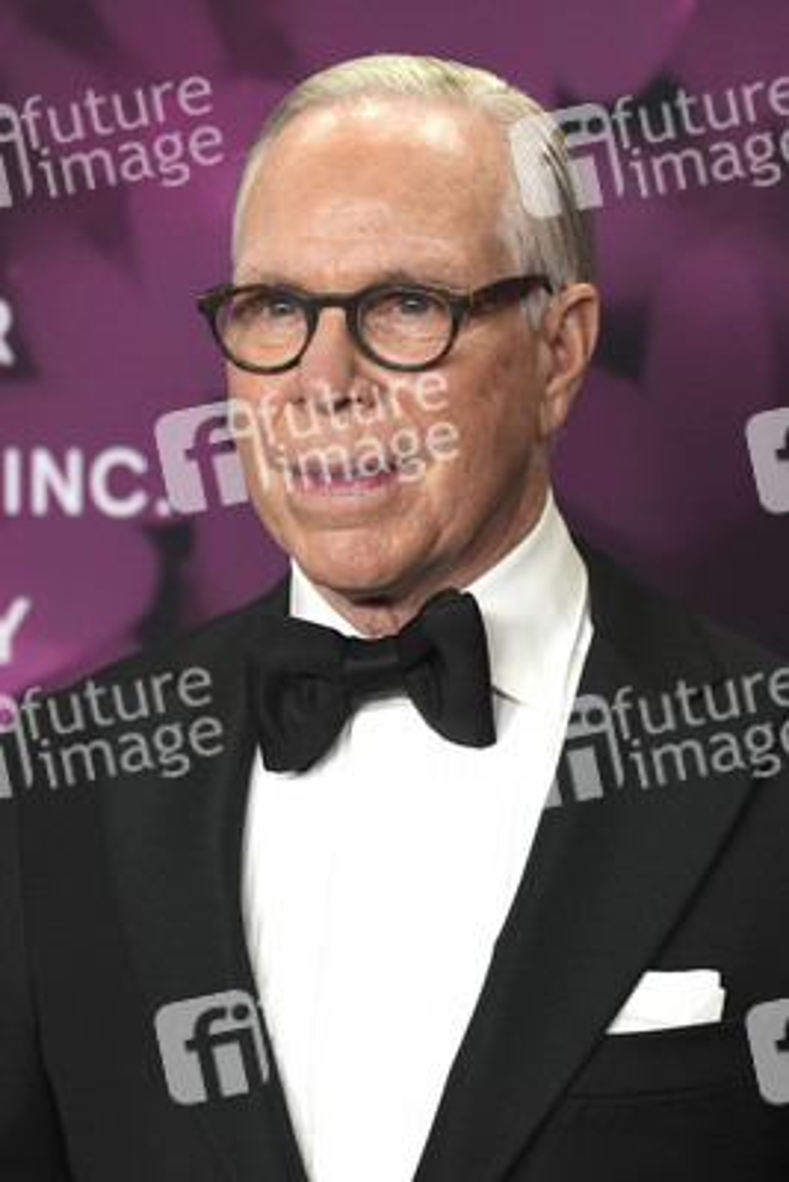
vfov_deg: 12.8
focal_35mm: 160
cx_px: 394
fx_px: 5255
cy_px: 591
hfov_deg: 8.6
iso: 2500
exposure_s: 1/400
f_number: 5
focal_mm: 160
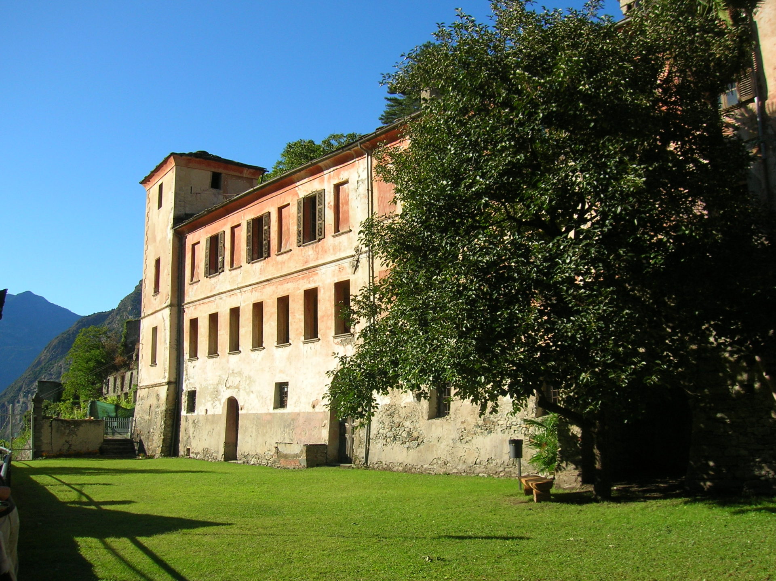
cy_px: 290
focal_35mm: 34
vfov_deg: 41.7
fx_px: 762
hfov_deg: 54.0
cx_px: 388
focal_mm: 5.7
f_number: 4.9
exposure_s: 1/332
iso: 50
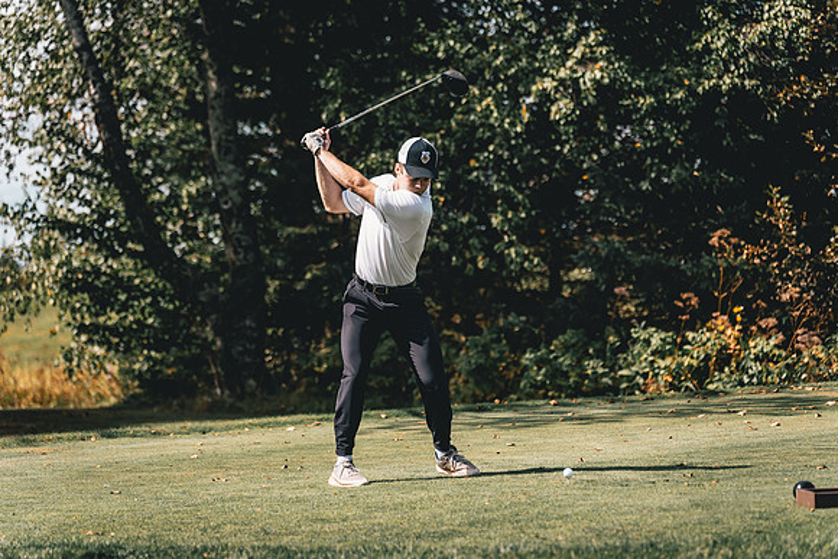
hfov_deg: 17.6
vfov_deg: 11.8
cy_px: 296
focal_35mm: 116
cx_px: 414
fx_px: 2712
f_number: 2.8
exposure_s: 1/2000
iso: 100
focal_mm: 110
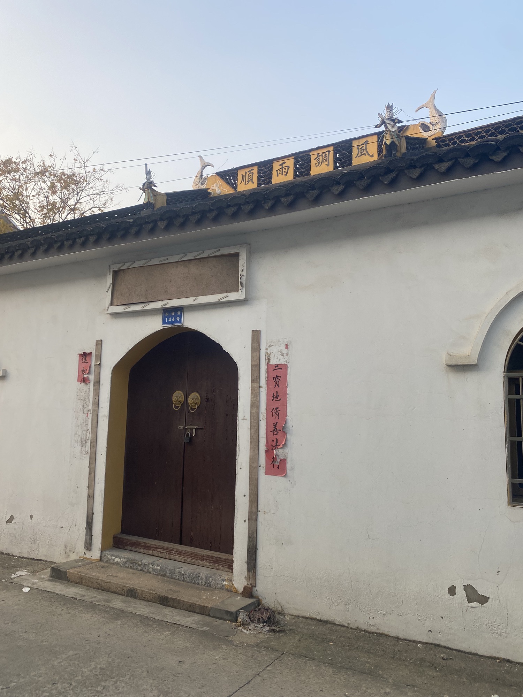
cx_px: 262
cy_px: 348
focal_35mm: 26
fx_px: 524
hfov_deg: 53.1
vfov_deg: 67.3
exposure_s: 1/666
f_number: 1.8
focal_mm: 4.25
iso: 32
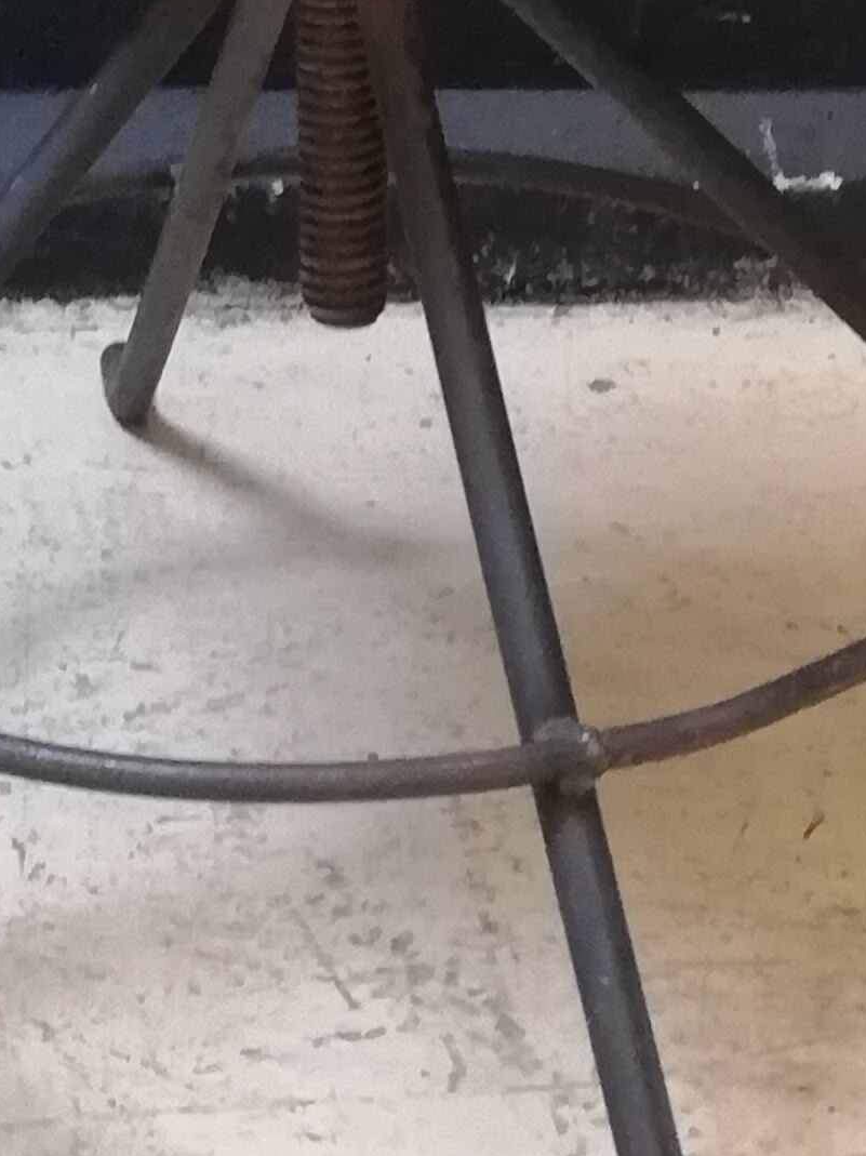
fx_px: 4606
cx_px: 266
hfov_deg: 10.7
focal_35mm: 138
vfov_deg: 13.7
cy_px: -390
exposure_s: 1/20
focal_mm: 3.81
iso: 500
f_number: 2.2
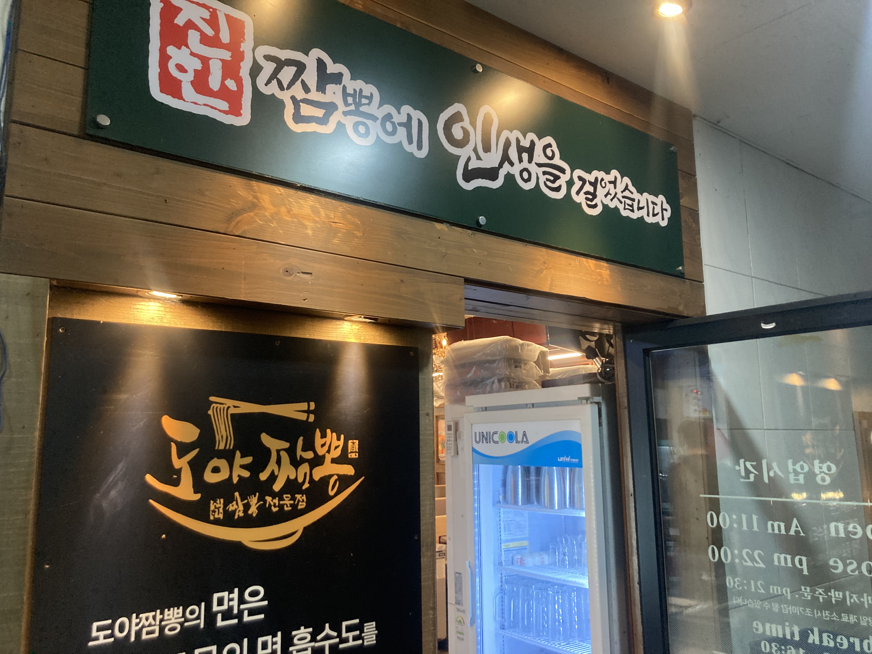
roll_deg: +0.9
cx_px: 436
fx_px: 705
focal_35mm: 28
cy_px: 327
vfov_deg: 49.7
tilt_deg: +10.3
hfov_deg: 63.4
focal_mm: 3.99
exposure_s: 1/40
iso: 250
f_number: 1.8
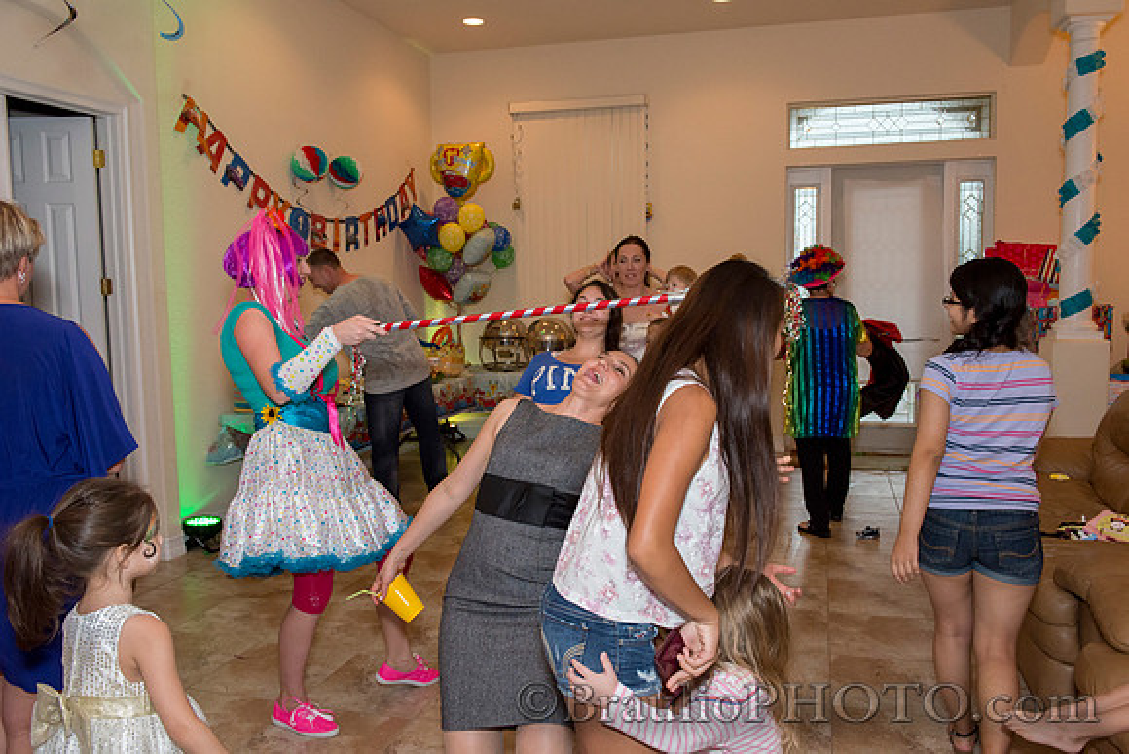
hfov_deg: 63.6
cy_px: 377
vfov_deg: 45.0
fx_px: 910
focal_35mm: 29
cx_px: 564
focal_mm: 29
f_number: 7.1
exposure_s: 1/200
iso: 4000
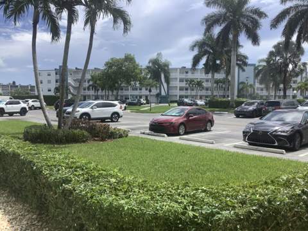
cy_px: 116
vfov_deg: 45.4
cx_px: 154
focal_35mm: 31
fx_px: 276
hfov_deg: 58.4
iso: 25
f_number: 2.4
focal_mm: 3.3
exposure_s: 1/1481
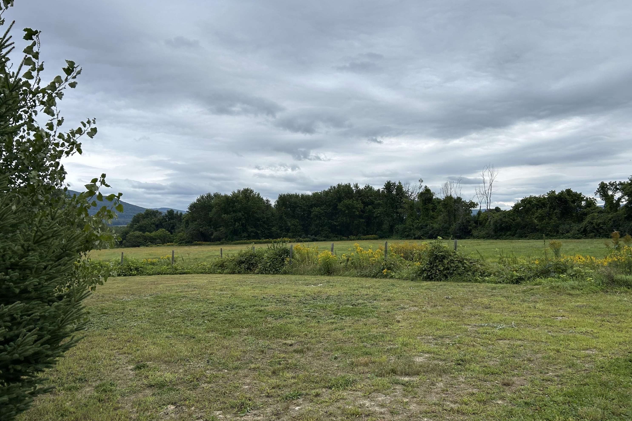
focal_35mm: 28
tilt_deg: +0.1
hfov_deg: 65.5
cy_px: 203
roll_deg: +0.4
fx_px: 492
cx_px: 324
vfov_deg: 46.4
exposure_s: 1/3968
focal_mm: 5.7
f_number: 1.5
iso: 50
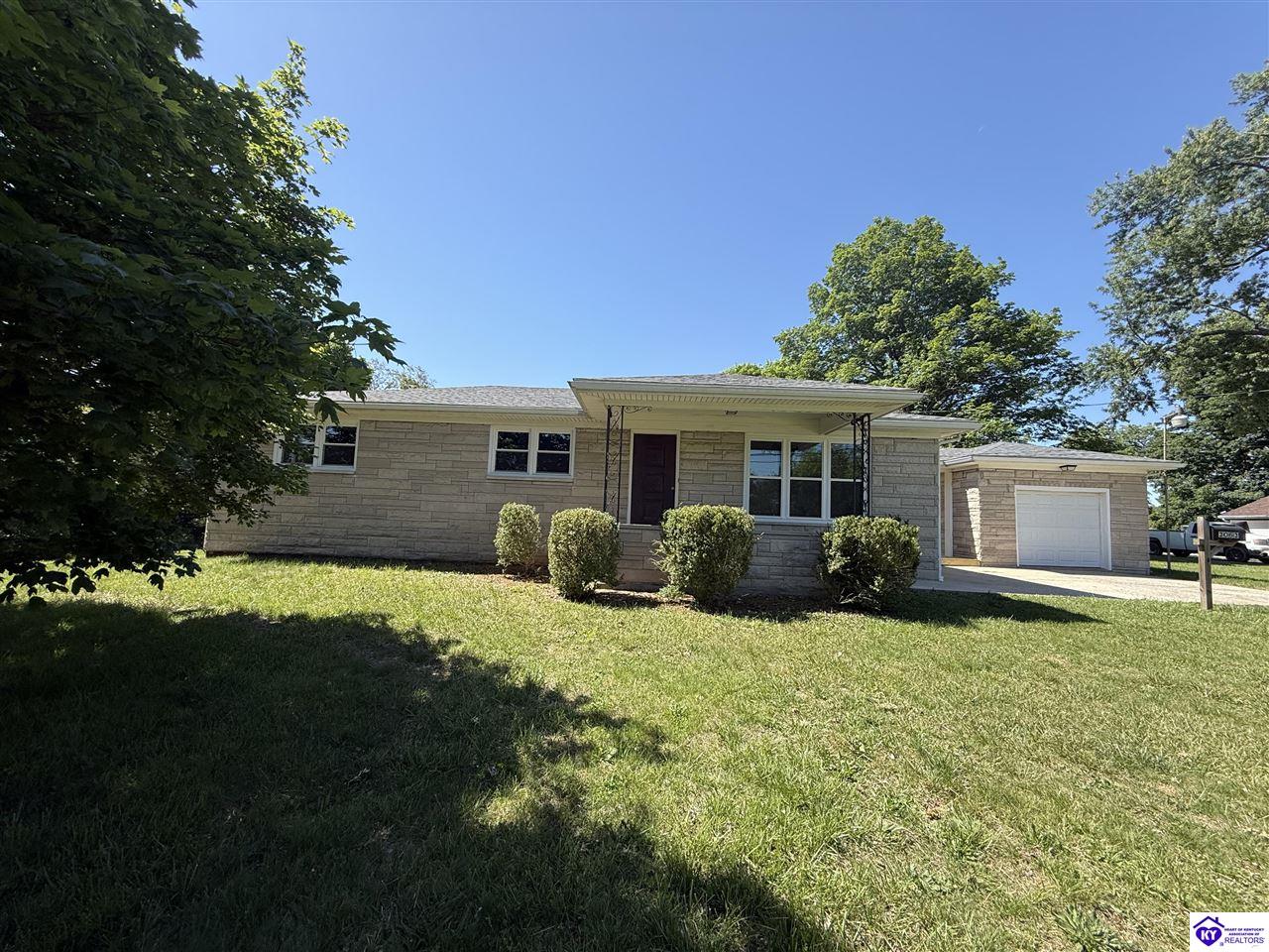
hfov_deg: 102.1
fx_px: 513
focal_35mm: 14
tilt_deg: +5.3
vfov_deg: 85.7
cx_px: 634
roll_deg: -2.8
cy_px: 476
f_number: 2.2
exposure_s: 1/955
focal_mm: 2.22
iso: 50
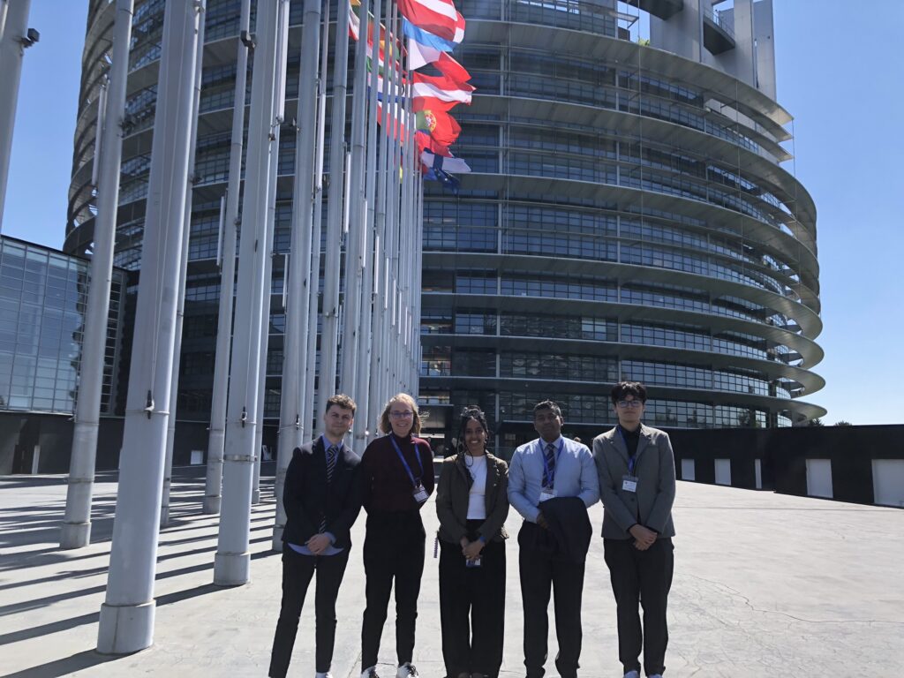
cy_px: 339
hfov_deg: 63.4
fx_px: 731
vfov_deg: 49.7
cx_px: 452
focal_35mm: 28
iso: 20
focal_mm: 4
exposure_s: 1/1066
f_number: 1.8
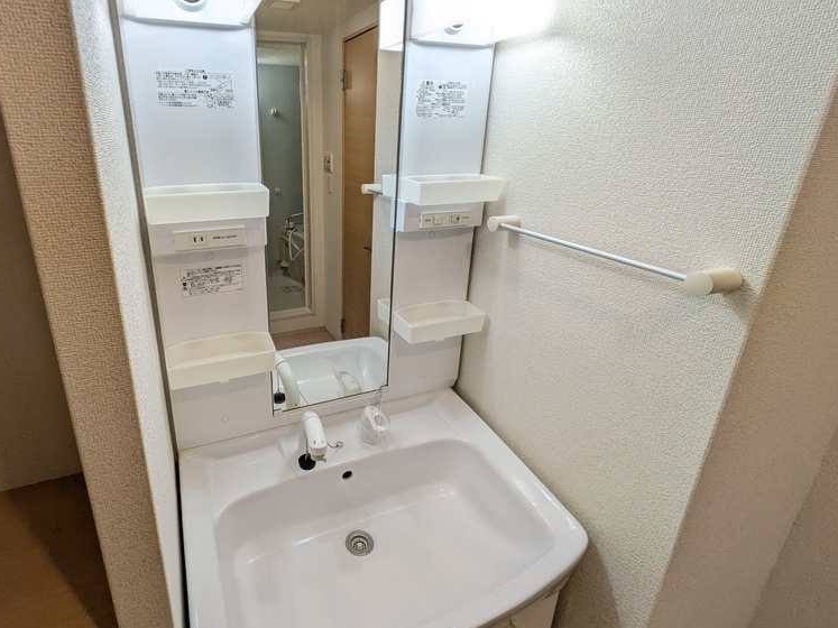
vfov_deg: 71.3
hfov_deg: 86.5
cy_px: 277
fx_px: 436
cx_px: 328
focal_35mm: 18
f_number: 2.2
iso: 53
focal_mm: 1.83
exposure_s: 1/60
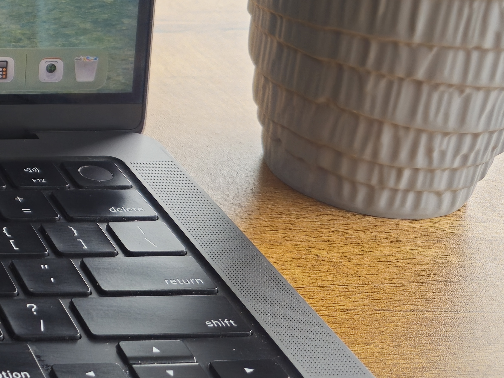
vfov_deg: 18.0
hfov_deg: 19.5
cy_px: 14
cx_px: -351
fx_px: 1165
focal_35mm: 80
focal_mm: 5.54
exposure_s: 1/50
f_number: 1.8
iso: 50
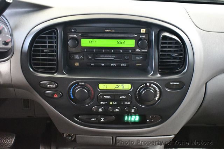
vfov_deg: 29.8
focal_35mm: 45
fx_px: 280
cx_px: 112
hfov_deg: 43.6
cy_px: 74
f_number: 4.2
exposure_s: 1/60
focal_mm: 30
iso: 12800
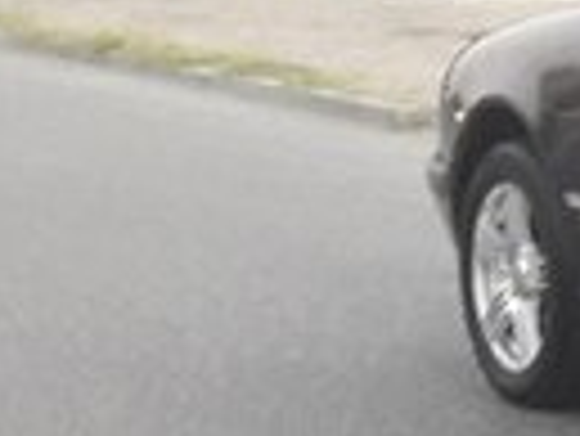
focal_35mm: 143
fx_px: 2398
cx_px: 1434
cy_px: 263
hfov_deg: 11.3
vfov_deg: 10.4
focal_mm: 3.7
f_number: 1.9
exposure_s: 1/17
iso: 200
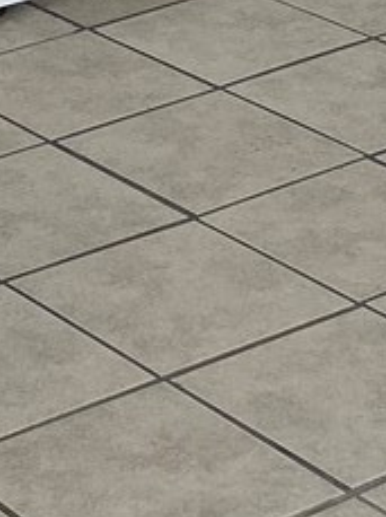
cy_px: -413
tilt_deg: -9.7
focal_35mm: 182
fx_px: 2714
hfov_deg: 8.1
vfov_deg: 10.3
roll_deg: +0.8
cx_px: 18
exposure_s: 1/490
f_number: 1.5
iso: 50
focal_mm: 5.7
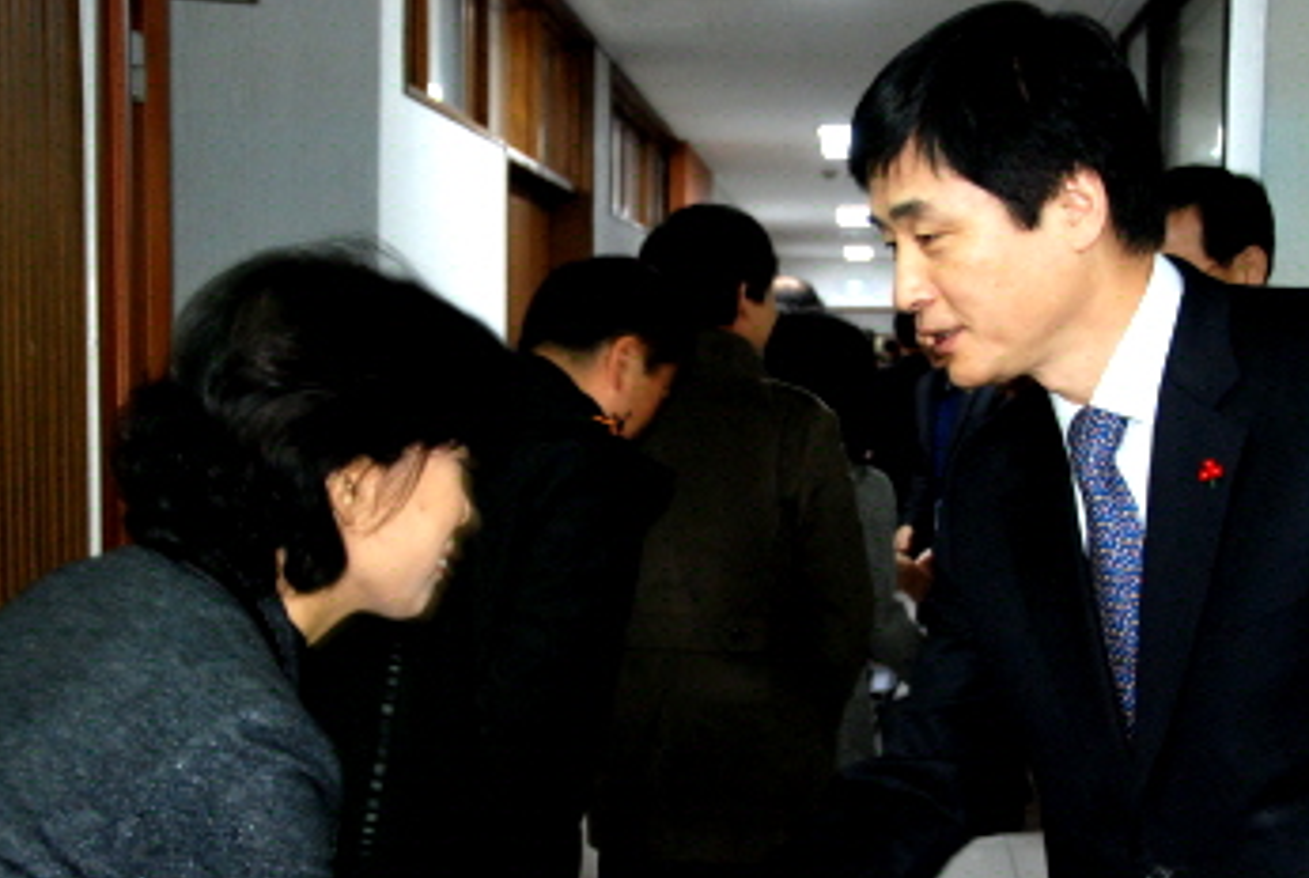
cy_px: 536
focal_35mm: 52
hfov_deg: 38.1
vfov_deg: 26.0
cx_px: 670
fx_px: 1894
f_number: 5
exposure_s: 1/60
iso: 800
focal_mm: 24
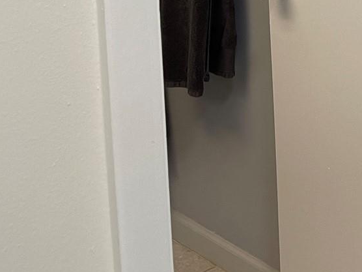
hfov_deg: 23.0
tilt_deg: -5.9
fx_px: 753
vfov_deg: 18.5
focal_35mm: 72
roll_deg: +1.5
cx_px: 508
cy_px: -112
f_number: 1.6
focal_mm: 5.1
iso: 80
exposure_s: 1/60
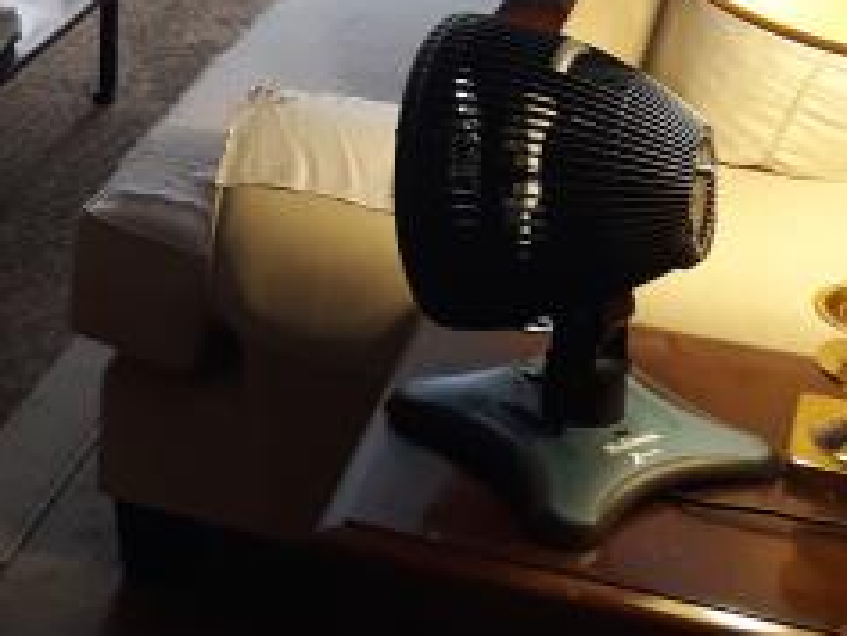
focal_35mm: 76
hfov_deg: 25.0
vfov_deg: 18.4
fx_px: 1860
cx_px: 108
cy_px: -129
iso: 100
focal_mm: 3.7
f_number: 1.7
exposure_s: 1/40
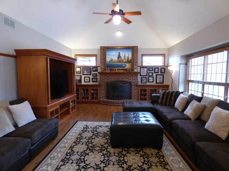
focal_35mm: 20
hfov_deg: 81.7
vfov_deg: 66.0
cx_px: 114
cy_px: 86
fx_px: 132
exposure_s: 1/15
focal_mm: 3.58
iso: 400
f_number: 2.8
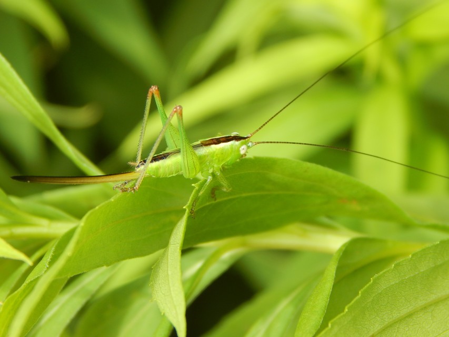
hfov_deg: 12.3
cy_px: 168
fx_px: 2076
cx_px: 224
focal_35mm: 160
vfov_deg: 9.3
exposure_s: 1/125
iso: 125
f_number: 5.1
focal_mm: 28.7
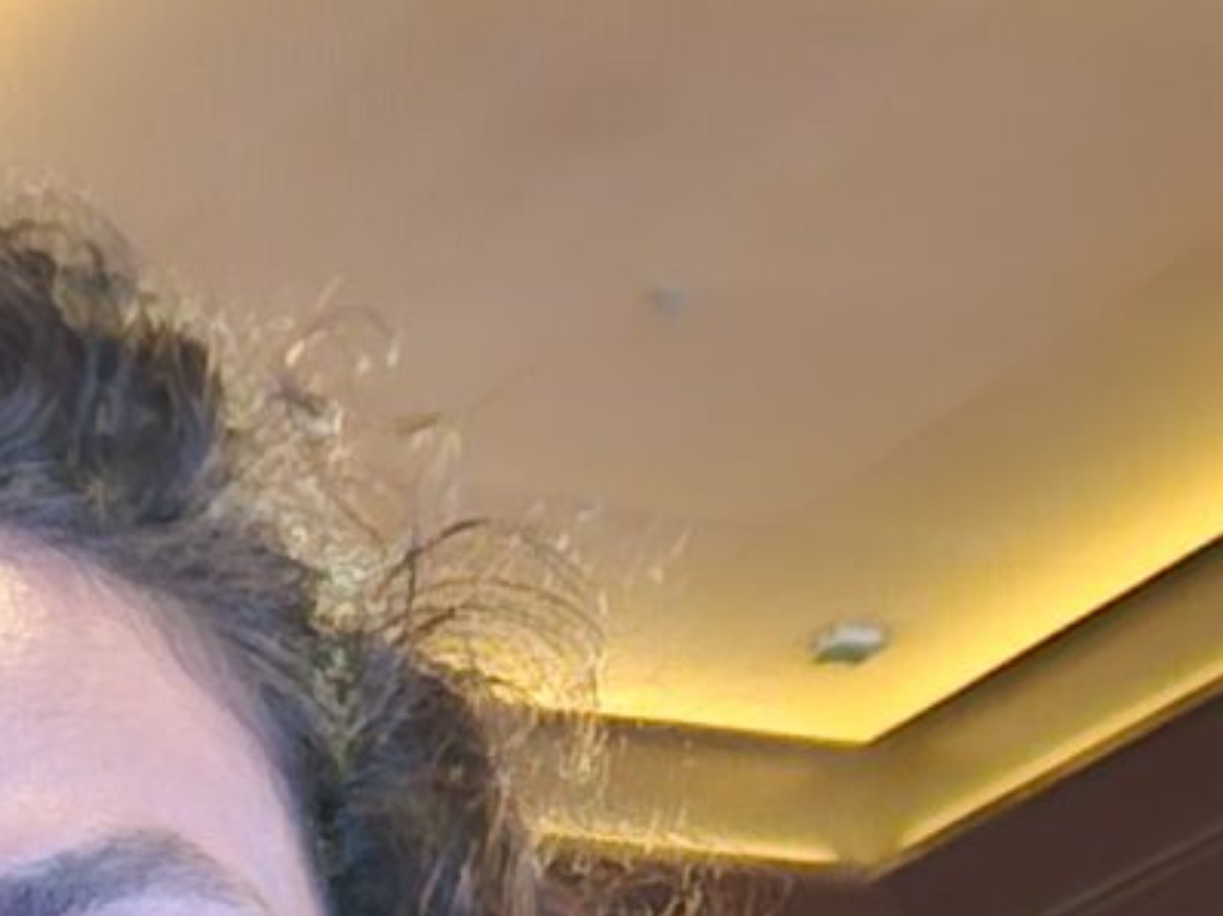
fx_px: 5226
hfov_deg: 12.5
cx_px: -744
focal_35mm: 148
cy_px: 2699
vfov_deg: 8.5
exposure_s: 1/15
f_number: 1.8
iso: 1250
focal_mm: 5.4
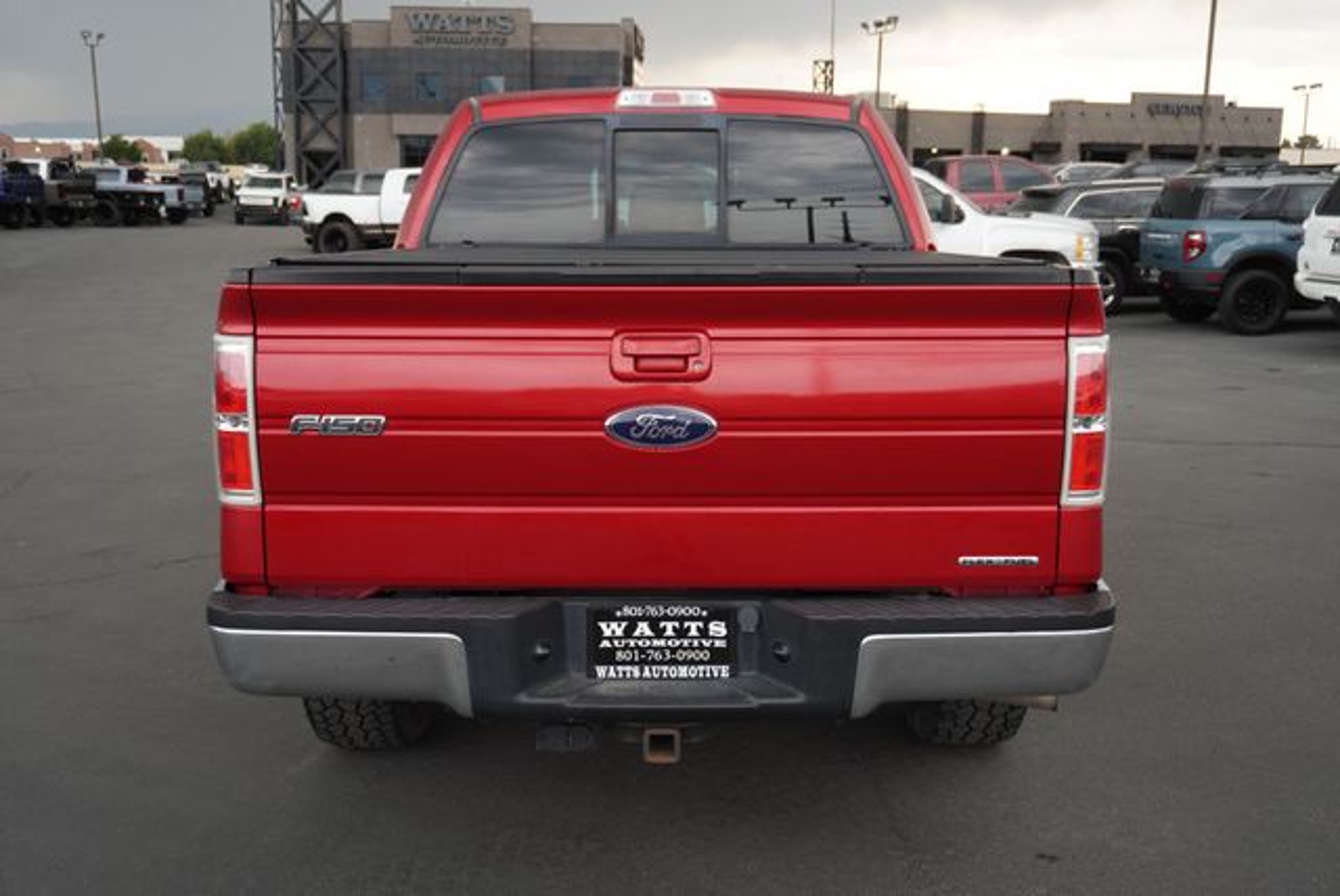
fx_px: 1285
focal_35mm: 34
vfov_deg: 38.4
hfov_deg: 55.1
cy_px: 448
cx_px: 670
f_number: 4.5
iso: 200
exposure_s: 1/160
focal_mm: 23
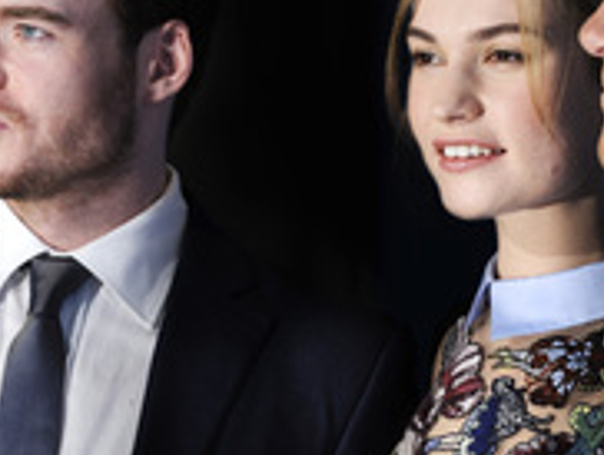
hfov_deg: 6.7
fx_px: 5189
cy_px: 229
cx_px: 315
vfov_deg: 5.0
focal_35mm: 297
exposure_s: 1/200
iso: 200
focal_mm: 125
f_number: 7.1
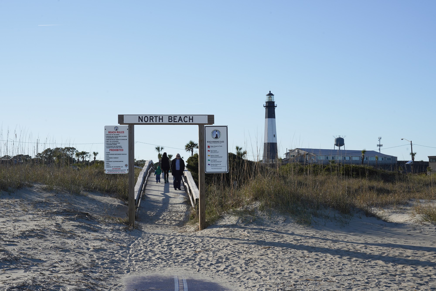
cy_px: 146
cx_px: 218
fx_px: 727
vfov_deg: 22.6
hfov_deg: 33.4
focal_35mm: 60
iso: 100
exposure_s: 1/100
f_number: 16
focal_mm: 60
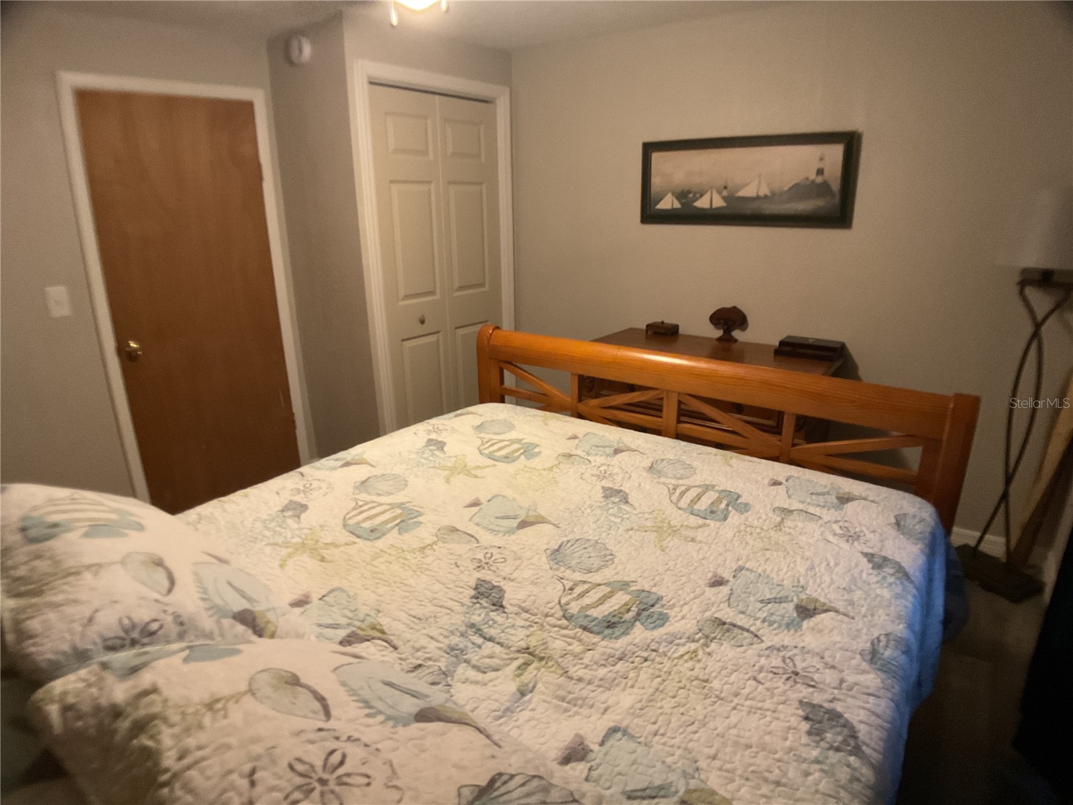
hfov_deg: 61.7
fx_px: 899
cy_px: 402
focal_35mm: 29
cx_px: 536
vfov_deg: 48.2
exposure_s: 1/40
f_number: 1.8
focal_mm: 3
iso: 250
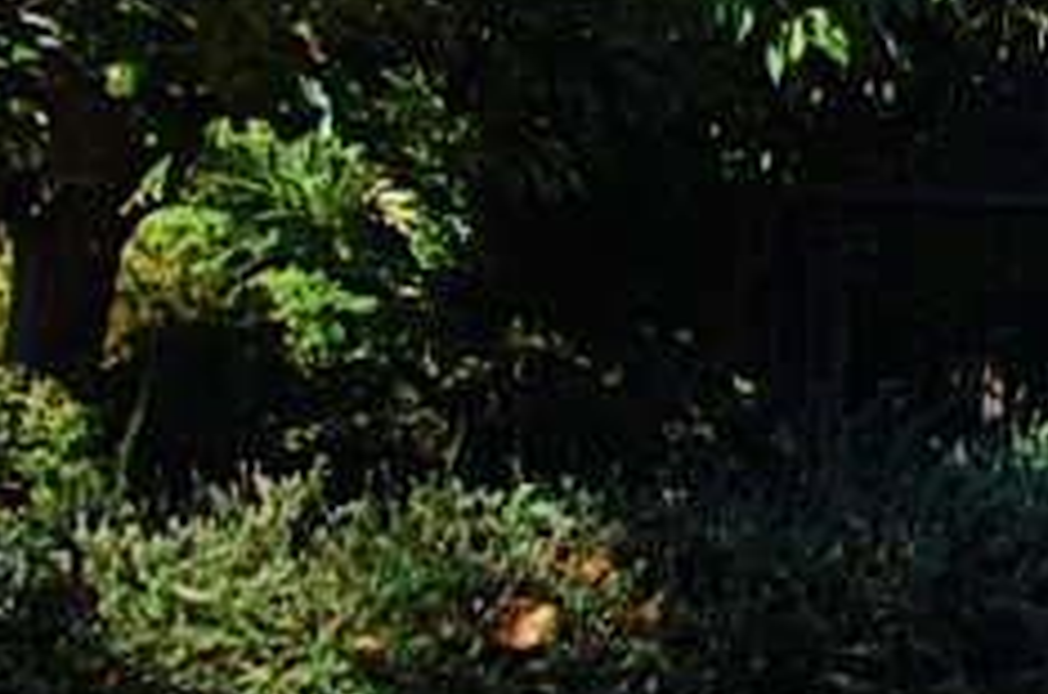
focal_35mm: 251
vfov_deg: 5.4
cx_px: 3278
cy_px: 488
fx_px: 7292
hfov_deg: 7.2
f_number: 8
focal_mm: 26
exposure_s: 1/250
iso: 200
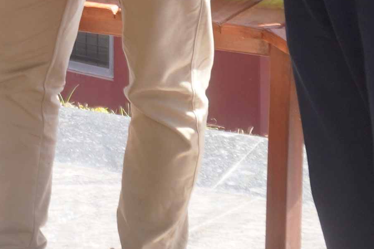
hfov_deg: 11.9
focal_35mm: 160
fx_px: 1662
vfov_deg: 7.7
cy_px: -444
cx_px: -291
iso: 125
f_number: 4
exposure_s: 1/160
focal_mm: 16
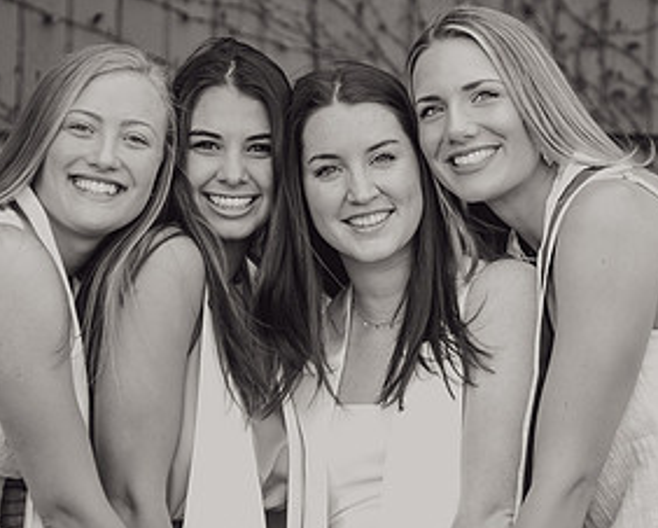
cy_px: 237
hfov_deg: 3.3
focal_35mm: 579
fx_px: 11283
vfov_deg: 2.7
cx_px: 341
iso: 100
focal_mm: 200
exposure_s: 1/250
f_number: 2.8
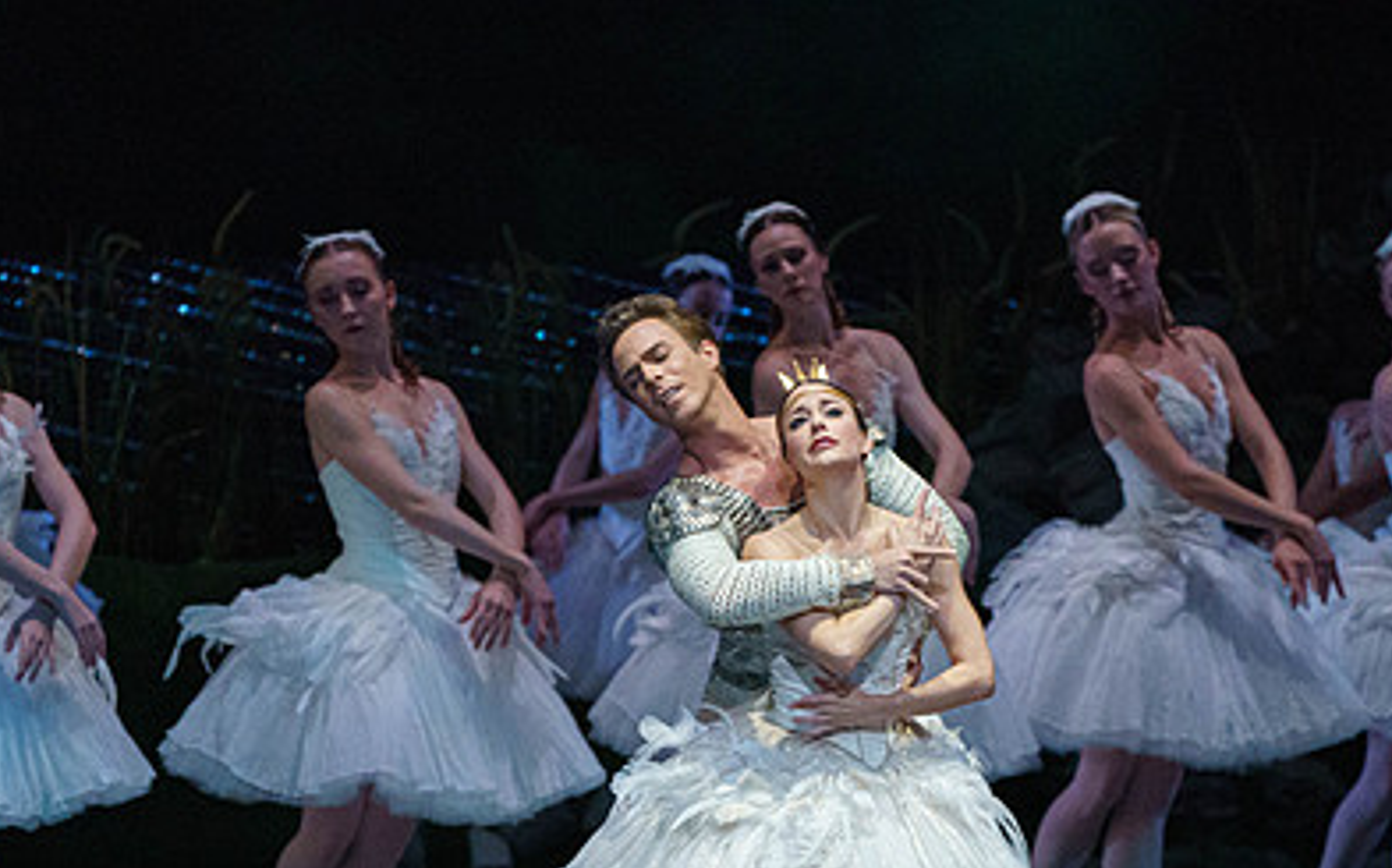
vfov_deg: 2.4
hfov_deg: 3.8
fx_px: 20774
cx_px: 808
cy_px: 681
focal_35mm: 548
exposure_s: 1/250
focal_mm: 364
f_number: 5.6
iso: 8000
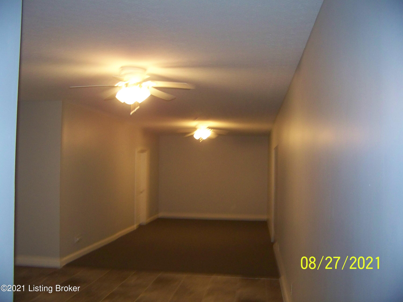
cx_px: 202
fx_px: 419
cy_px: 151
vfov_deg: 39.7
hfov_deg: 51.4
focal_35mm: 36
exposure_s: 1/30
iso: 200
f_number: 2.8
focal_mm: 5.85
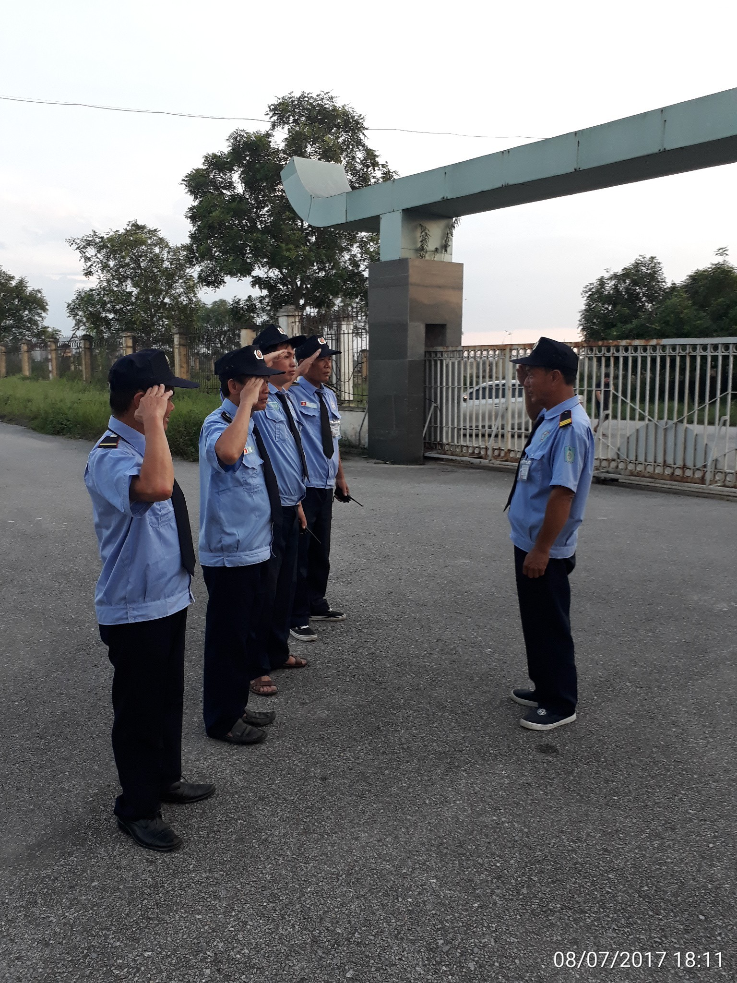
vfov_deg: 65.3
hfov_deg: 51.4
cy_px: 492
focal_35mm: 27
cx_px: 368
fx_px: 766
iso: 64
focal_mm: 3.6
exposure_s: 1/100
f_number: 1.9
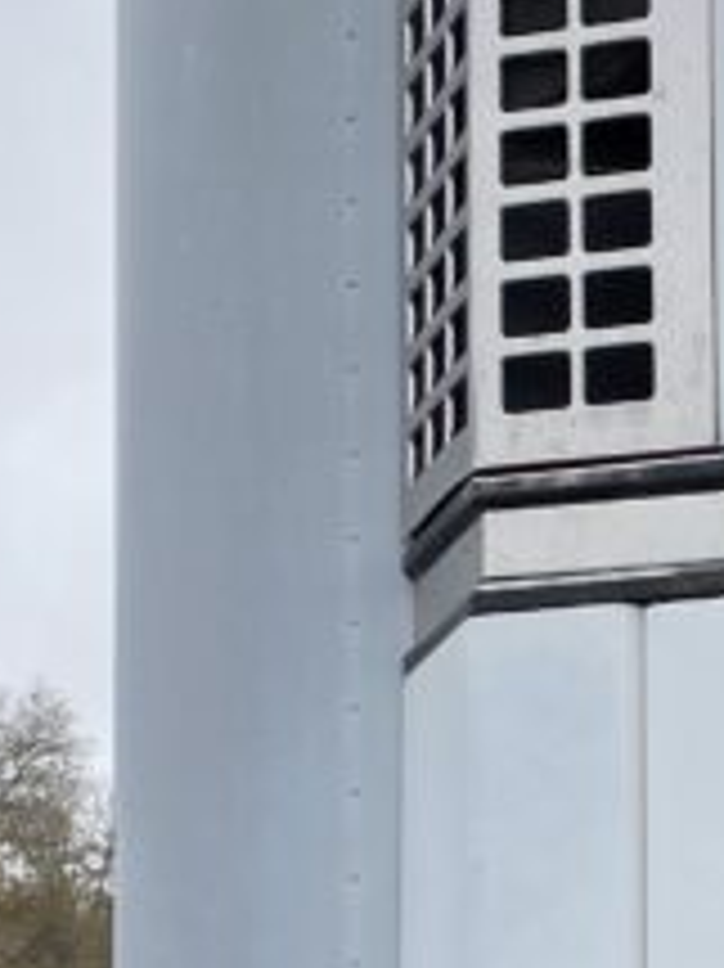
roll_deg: +1.5
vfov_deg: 15.5
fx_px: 3461
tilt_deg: +6.5
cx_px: 935
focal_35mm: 124
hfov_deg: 11.6
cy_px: 1054
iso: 32
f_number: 1.8
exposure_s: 1/1072
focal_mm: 4.25
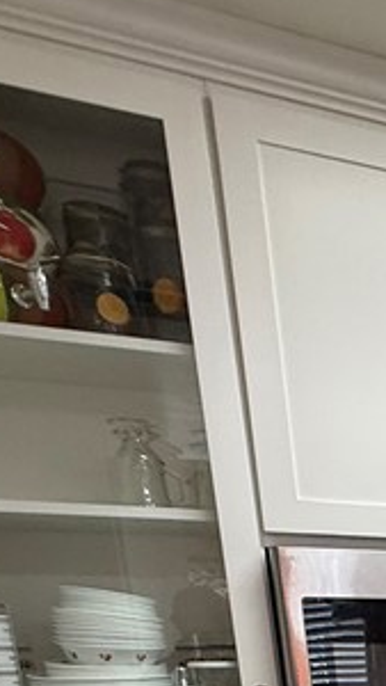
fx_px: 945
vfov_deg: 32.3
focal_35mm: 52
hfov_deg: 16.5
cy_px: 844
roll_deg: +0.4
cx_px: 809
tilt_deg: -12.1
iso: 250
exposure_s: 1/60
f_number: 2.2
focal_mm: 2.22
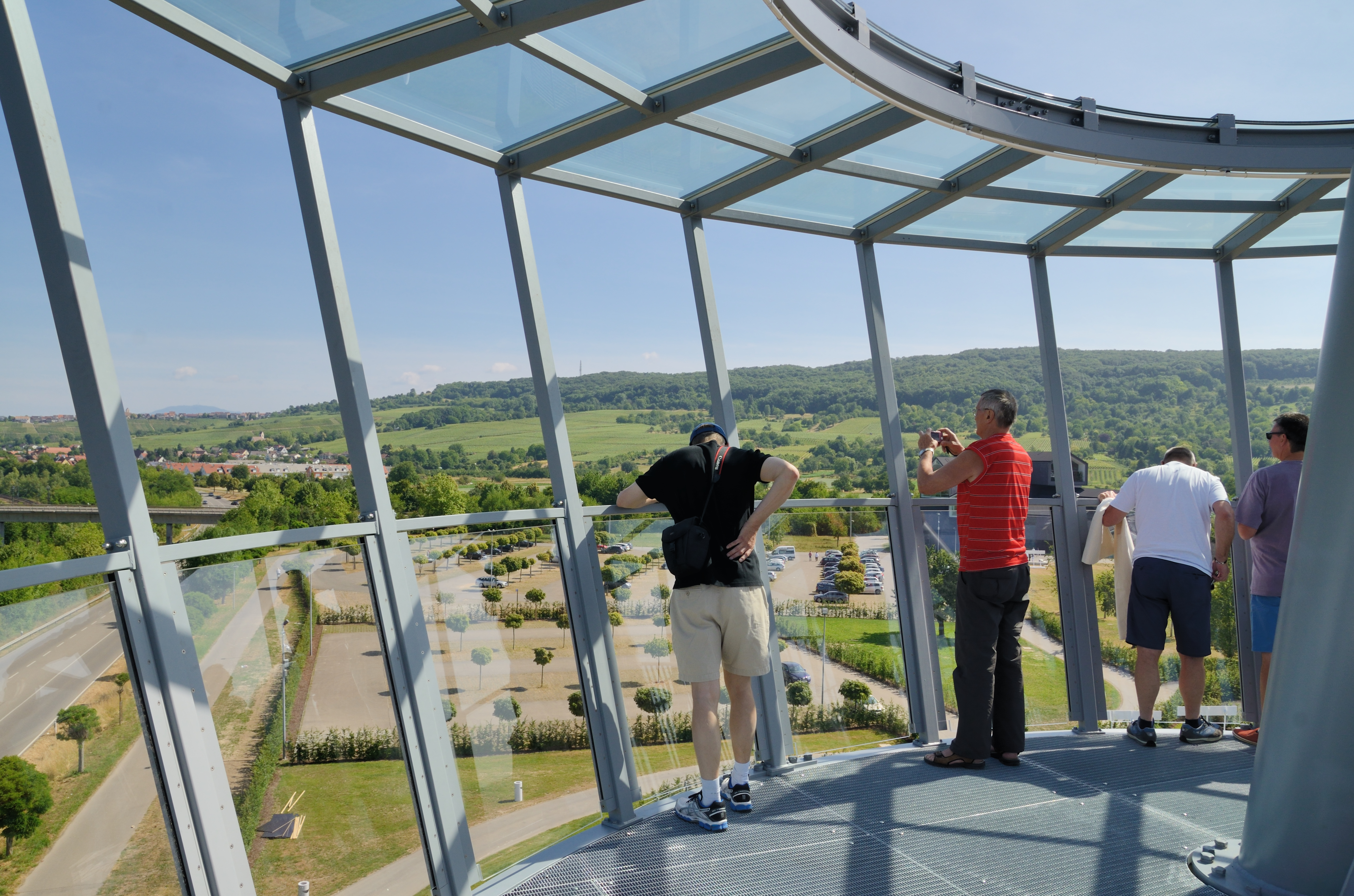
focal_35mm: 26
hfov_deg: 70.5
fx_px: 957
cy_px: 448
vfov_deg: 50.2
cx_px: 677
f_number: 8
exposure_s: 1/320
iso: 200
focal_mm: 17
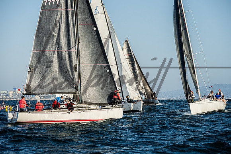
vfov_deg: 9.8
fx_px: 902
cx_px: 117
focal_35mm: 141
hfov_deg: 14.6
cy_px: 77
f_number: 6.3
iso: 100
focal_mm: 130
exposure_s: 1/1000
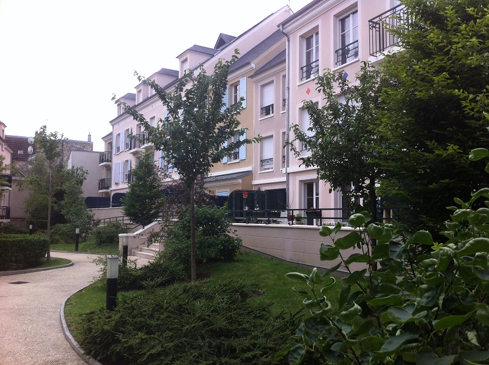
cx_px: 244
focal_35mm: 35
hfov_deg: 52.7
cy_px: 182
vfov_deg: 40.6
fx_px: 494
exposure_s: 1/277
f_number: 2.8
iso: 80
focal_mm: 3.85
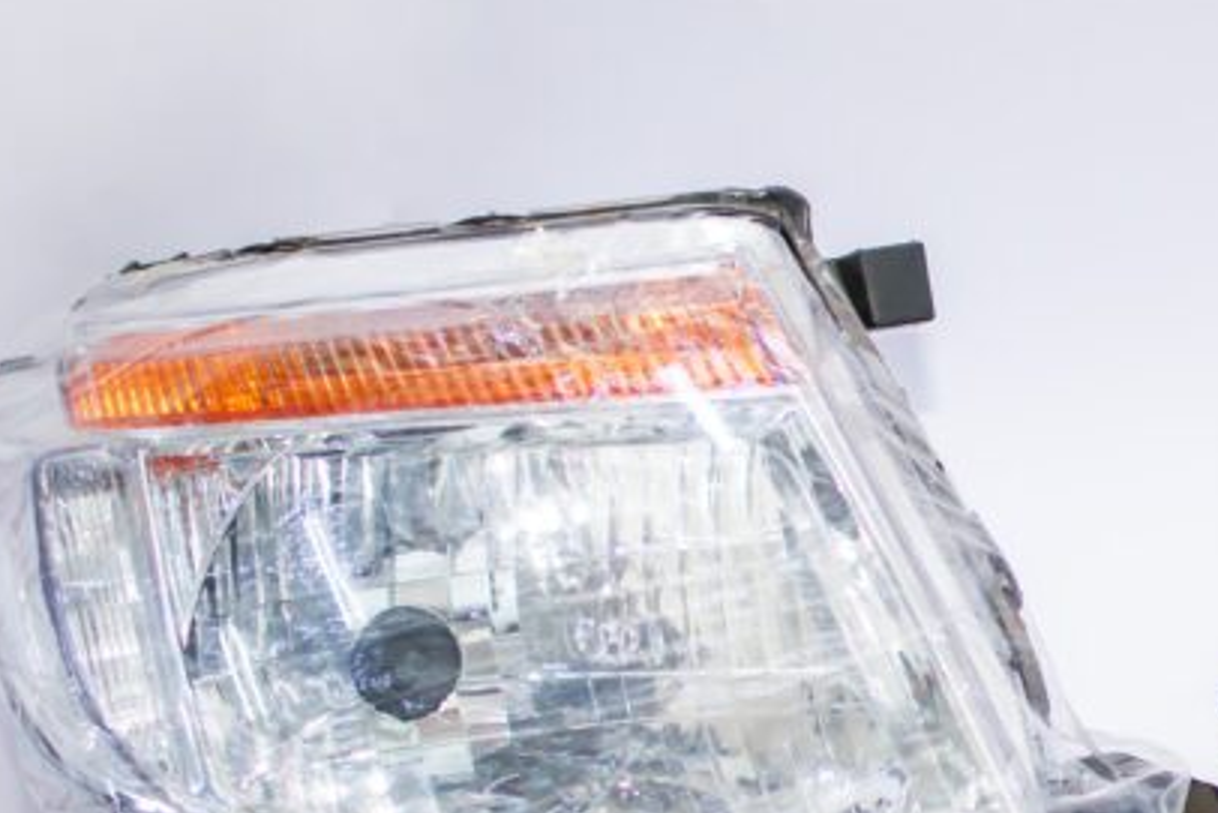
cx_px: 1263
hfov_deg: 15.2
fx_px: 4476
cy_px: 524
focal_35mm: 132
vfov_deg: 10.4
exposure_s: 1/100
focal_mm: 35
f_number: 2
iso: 640
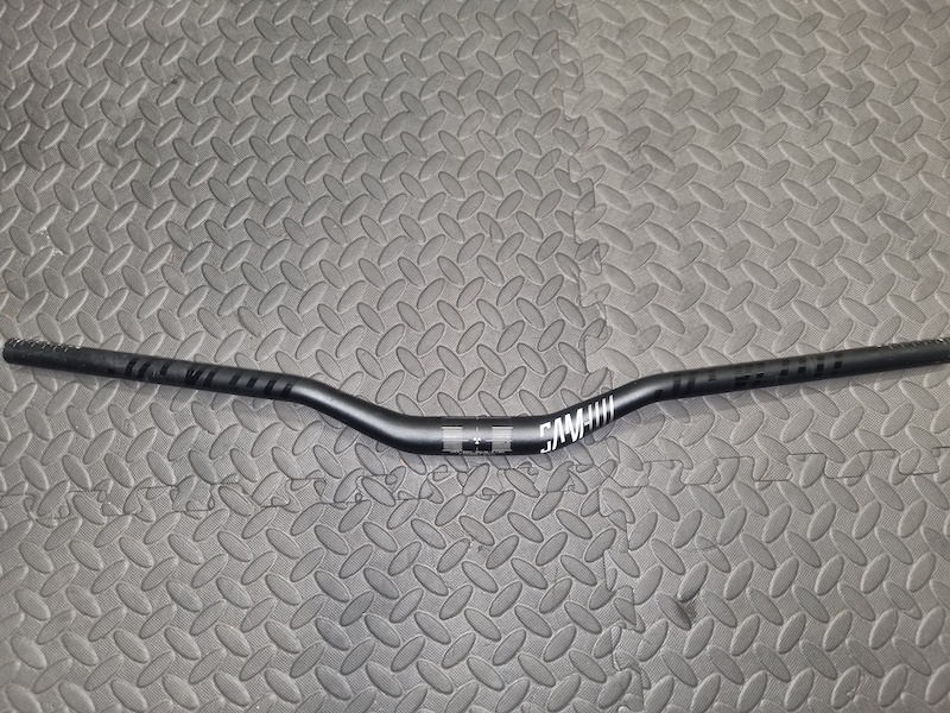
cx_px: 475
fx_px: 714
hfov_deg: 67.3
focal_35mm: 26
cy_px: 356
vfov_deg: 53.1
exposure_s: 1/50
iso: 640
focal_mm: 5.4
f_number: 1.8
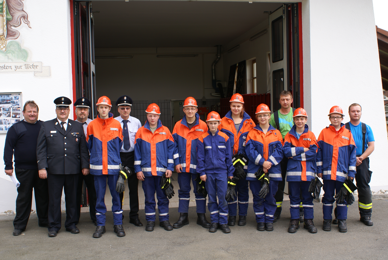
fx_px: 421
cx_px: 194
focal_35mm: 39
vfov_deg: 34.3
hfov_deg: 49.5
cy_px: 130
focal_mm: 26
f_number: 6.3
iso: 100
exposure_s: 1/60
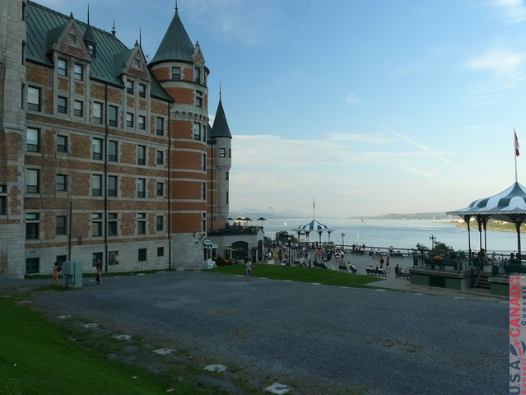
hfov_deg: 63.4
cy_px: 198
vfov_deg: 49.8
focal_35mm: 28
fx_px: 426
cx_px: 263
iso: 100
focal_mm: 4.6
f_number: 4
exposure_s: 1/100
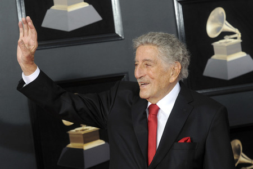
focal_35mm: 92
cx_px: 126
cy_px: 84
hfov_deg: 22.1
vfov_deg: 14.9
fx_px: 647
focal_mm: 92
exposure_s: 1/500
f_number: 4.5
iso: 1600
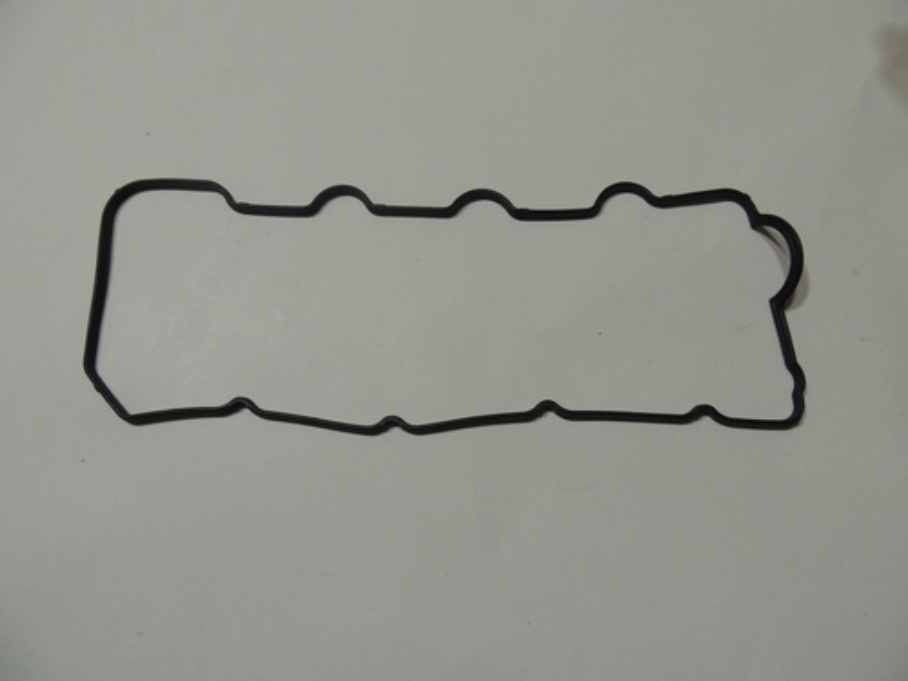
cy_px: 340
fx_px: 630
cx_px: 454
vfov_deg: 56.8
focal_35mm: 24
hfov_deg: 71.6
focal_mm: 4.3
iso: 400
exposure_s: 1/30
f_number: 3
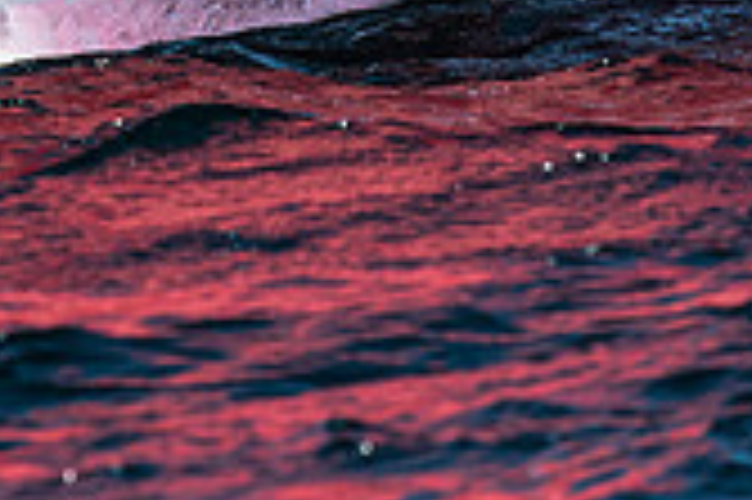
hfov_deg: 1.3
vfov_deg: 0.9
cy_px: -313
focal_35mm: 1567
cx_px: 104
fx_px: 32700
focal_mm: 300
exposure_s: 1/2000
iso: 320
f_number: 5
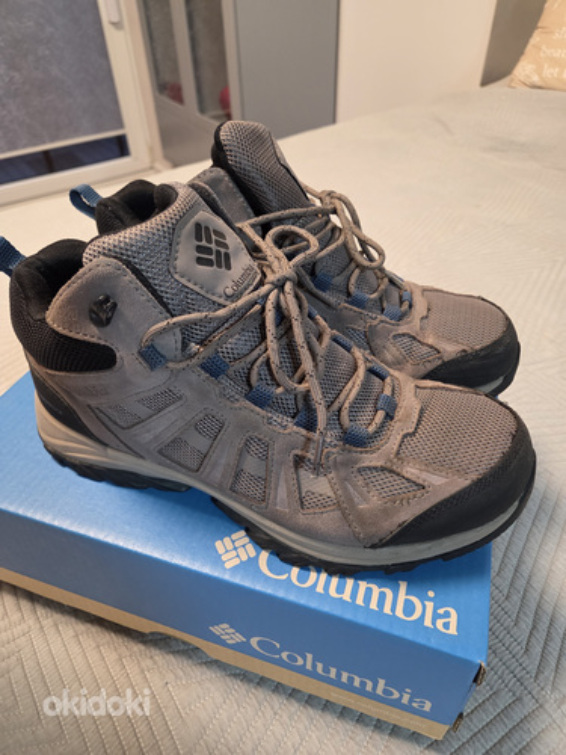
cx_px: 283
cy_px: 378
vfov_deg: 73.9
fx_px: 501
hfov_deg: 58.9
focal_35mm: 23
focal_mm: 5.4
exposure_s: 1/100
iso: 640
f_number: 1.8
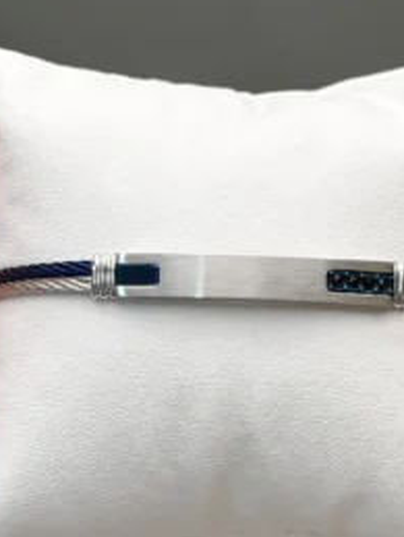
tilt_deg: -75.6
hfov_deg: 19.9
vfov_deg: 26.3
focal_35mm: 74
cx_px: 224
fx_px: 1149
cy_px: 305
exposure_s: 1/786
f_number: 1.78
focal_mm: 6.76
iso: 80
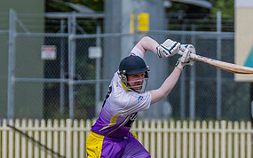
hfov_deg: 2.0
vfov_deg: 1.2
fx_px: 7314
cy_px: 137
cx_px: 130
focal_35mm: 1061
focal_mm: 440
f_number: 8
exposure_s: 1/2500
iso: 800
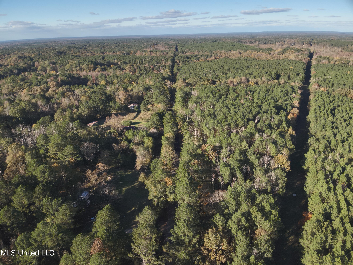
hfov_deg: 71.6
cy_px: 132
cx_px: 176
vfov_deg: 56.8
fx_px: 245
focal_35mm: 24
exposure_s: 1/725
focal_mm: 4.4
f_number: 2.8
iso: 110
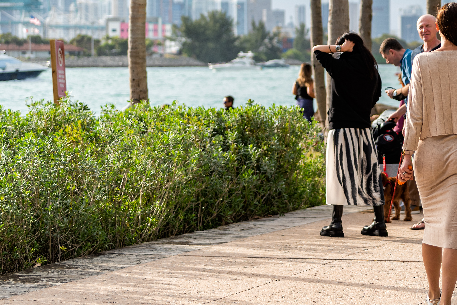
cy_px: 22
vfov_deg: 8.0
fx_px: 2171
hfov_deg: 11.8
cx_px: 557
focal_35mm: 171
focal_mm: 70
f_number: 2.8
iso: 64
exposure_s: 1/1250
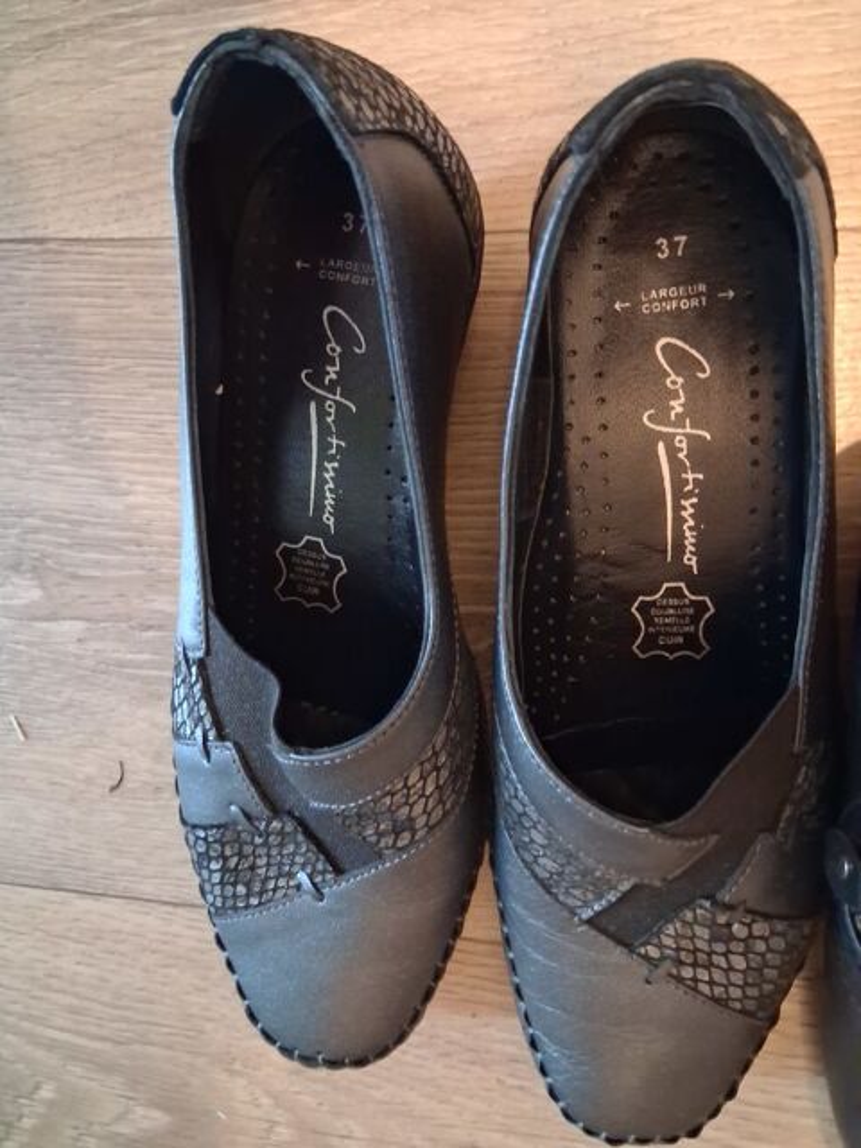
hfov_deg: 51.4
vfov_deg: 65.3
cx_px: 430
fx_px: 895
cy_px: 574
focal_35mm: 27
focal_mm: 4
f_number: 1.8
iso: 1000
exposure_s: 1/10
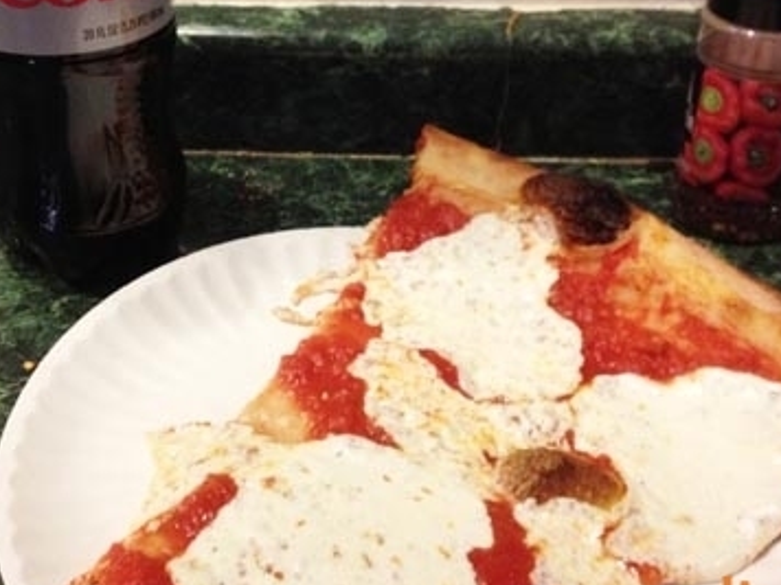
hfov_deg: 32.6
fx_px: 1331
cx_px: 307
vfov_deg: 24.8
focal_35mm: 59
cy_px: 259
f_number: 2.4
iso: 250
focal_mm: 4.28
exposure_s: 1/20
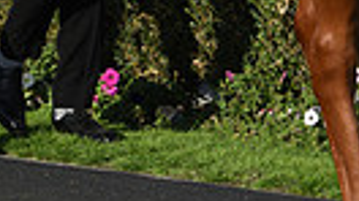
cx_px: -258
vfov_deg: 2.1
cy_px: -300
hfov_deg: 3.8
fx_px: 5336
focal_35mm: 561
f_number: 5
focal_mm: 122
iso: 400
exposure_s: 1/2500
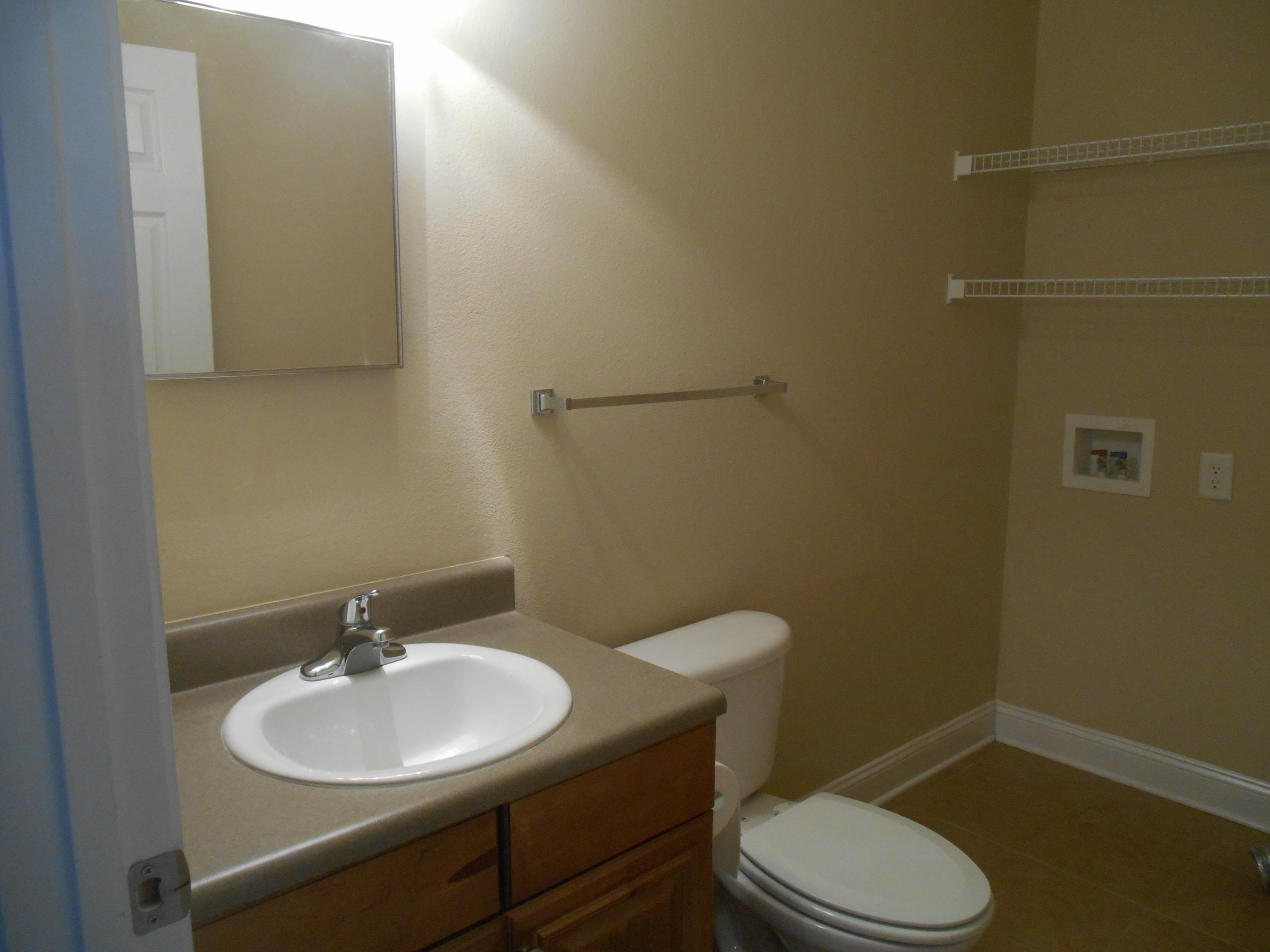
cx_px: 635
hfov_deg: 67.3
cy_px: 476
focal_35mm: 26
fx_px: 954
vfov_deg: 53.1
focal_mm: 4.7
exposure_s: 1/30
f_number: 3.4
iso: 280
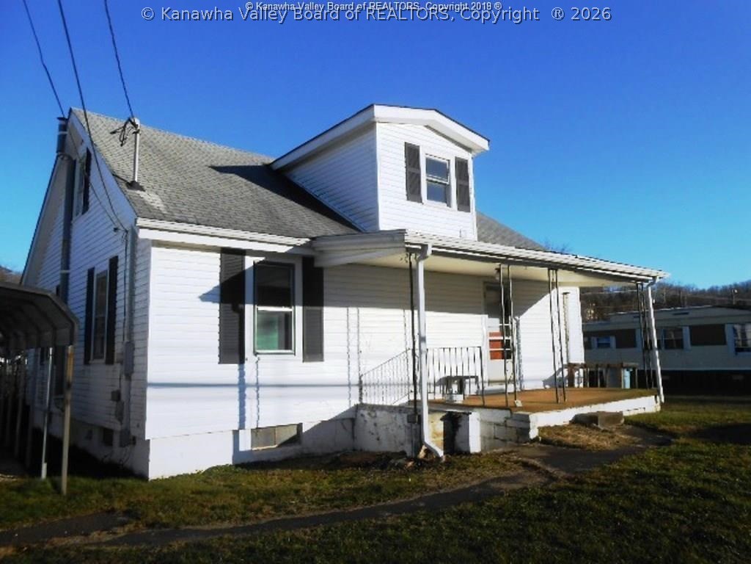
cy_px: 282
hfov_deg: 67.3
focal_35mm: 26
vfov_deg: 53.1
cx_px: 376
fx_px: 564
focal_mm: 4.6
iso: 80
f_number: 3.5
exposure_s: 1/1250
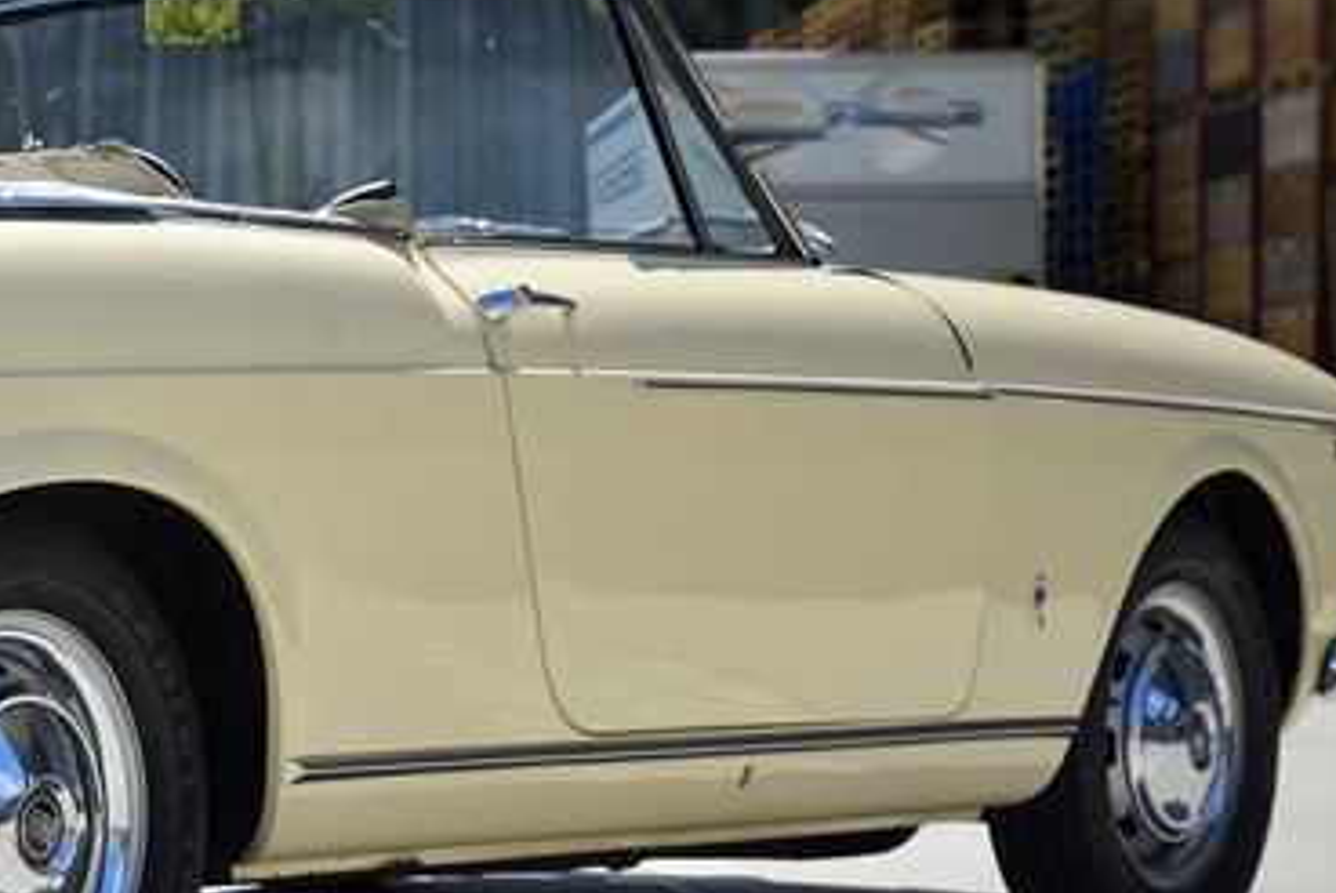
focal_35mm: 130
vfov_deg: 10.6
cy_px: 436
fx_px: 4828
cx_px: -73
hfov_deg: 15.4
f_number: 8
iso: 100
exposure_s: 1/250
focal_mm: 50
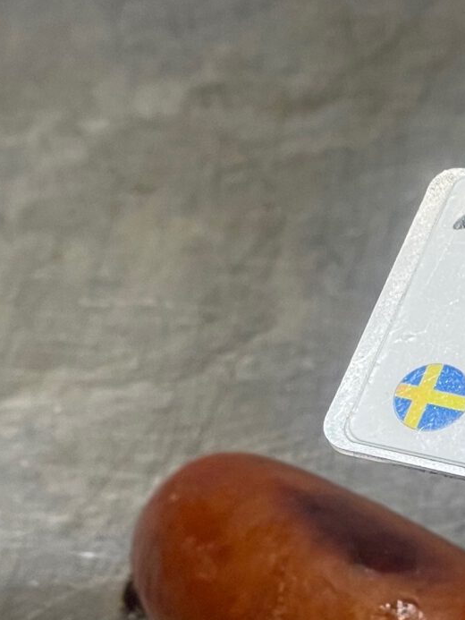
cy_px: 727
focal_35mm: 192
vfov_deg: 10.2
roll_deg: +1.3
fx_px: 3438
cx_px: 725
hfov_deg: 7.6
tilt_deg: -39.1
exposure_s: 1/99
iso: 25
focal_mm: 6
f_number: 2
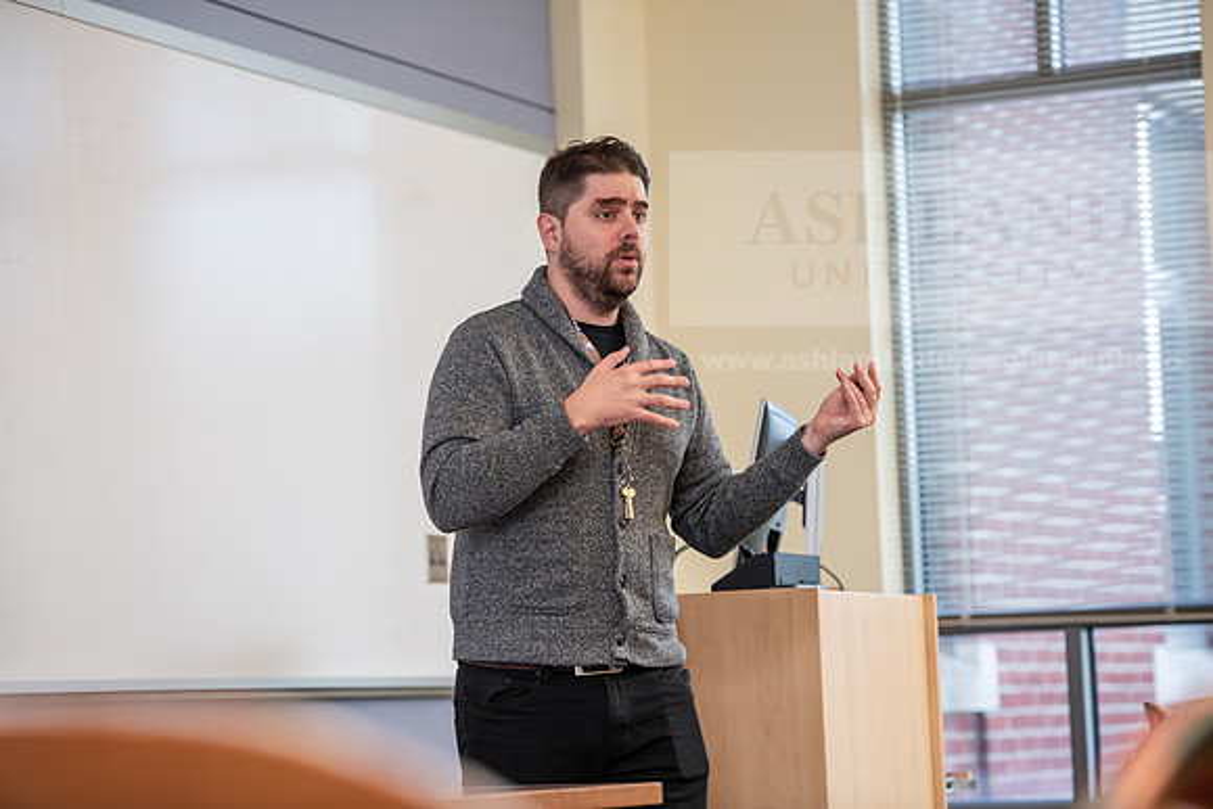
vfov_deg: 12.2
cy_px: 404
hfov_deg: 18.3
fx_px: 3774
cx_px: 606
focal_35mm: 112
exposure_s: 1/200
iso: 640
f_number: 3.2
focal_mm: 112
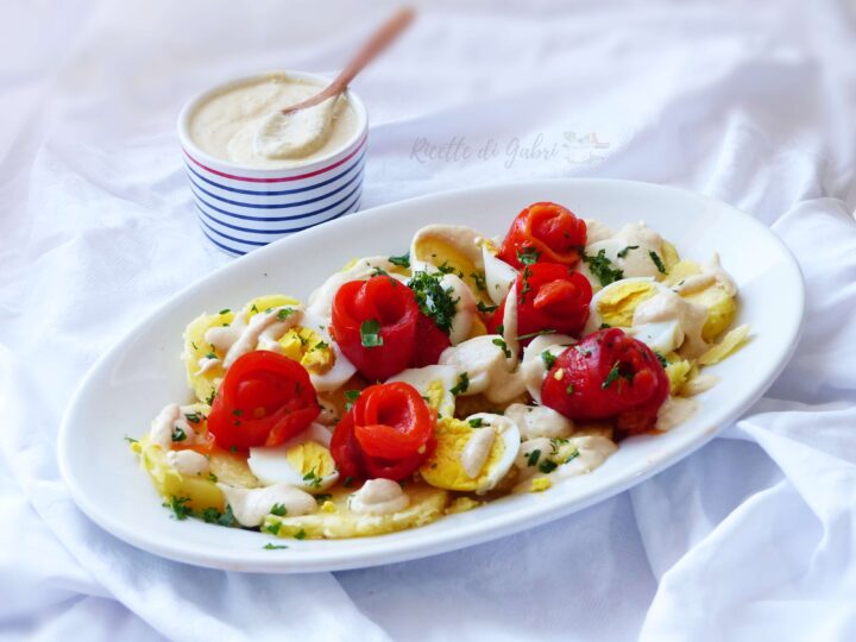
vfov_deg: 17.8
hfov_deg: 23.6
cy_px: 321
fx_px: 2052
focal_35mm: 83
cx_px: 428
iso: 200
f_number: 2.8
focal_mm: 15
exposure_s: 1/60
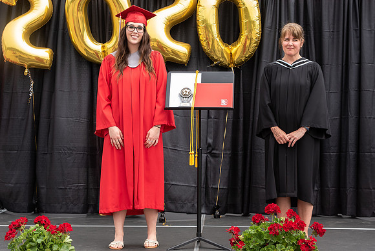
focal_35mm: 71
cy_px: 122
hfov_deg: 28.3
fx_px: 743
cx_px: 187
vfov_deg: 19.1
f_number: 5.6
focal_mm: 48
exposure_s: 1/500
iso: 500
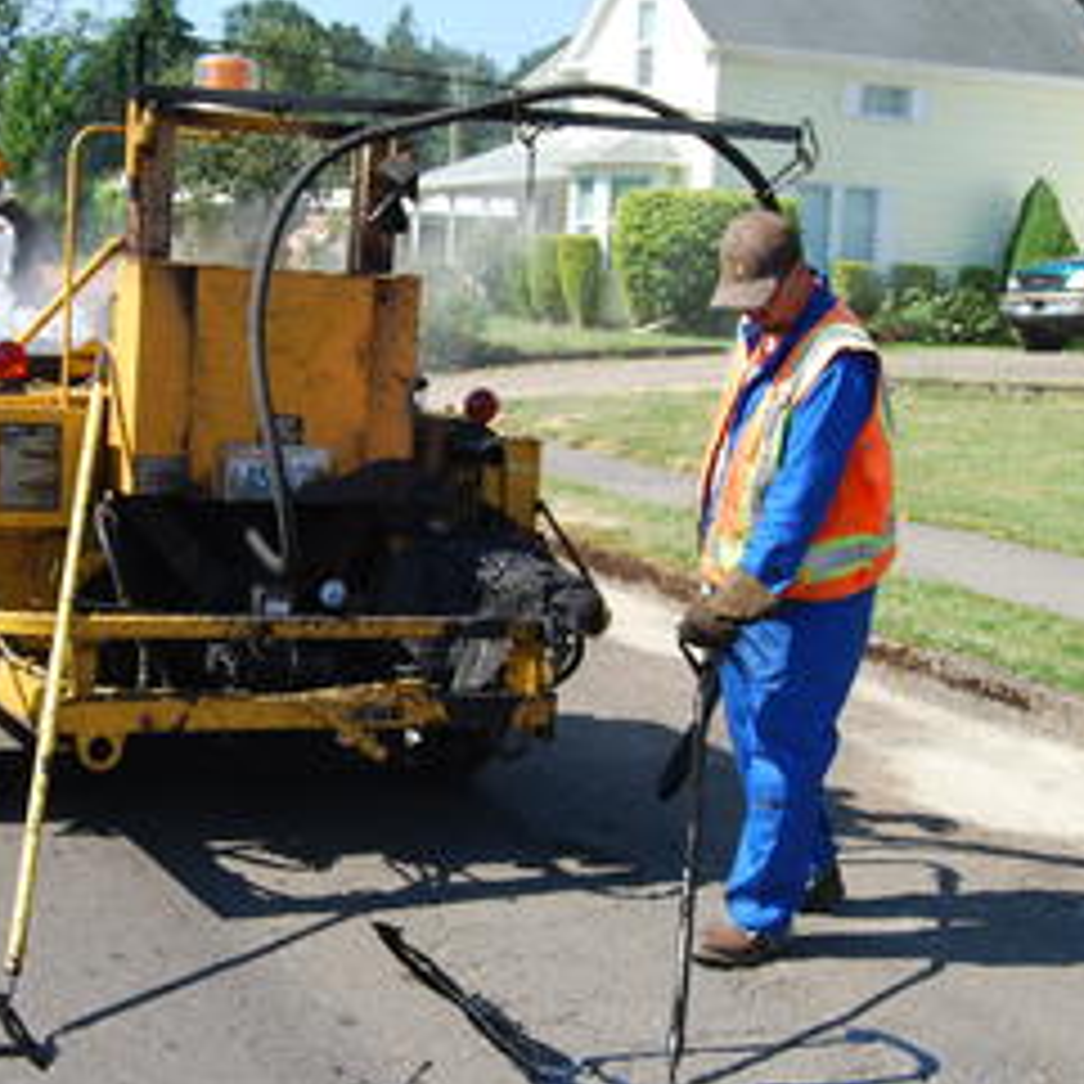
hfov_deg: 30.9
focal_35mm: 55
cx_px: 378
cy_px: 549
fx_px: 1949
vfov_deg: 31.1
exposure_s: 1/160
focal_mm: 26
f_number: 6.3
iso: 100
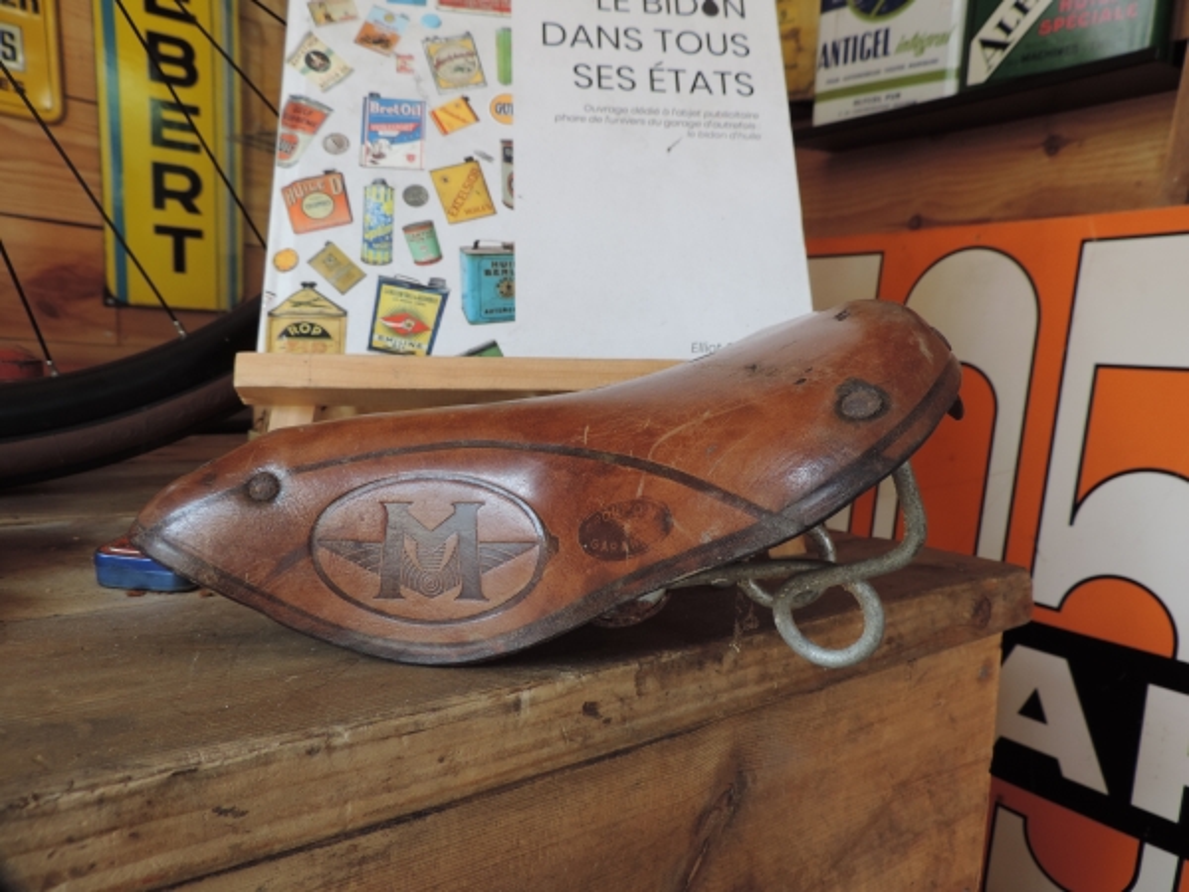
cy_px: 446
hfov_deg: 71.6
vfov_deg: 56.8
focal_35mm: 24
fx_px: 824
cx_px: 594
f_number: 3
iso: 80
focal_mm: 4.3
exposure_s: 1/30
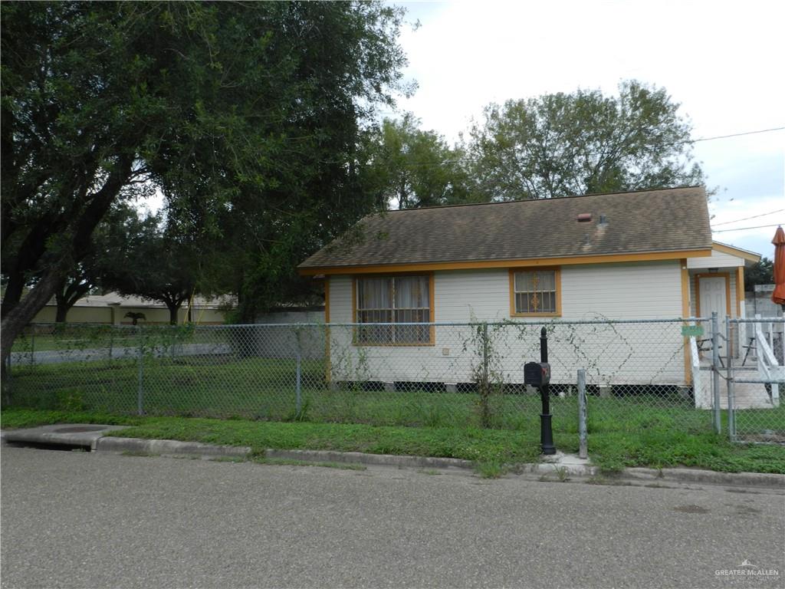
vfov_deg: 44.2
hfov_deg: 56.8
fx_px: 726
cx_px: 392
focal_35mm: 32
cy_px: 294
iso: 160
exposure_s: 1/60
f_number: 6.3
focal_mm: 5.6
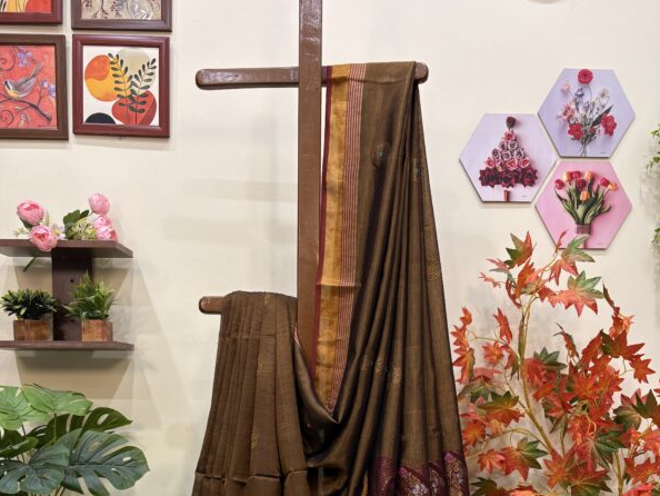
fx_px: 668
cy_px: 442
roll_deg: -0.6
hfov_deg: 52.6
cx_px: 330
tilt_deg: -2.6
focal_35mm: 35
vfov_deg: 38.1
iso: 64
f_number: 1.6
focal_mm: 5.96
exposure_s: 1/50
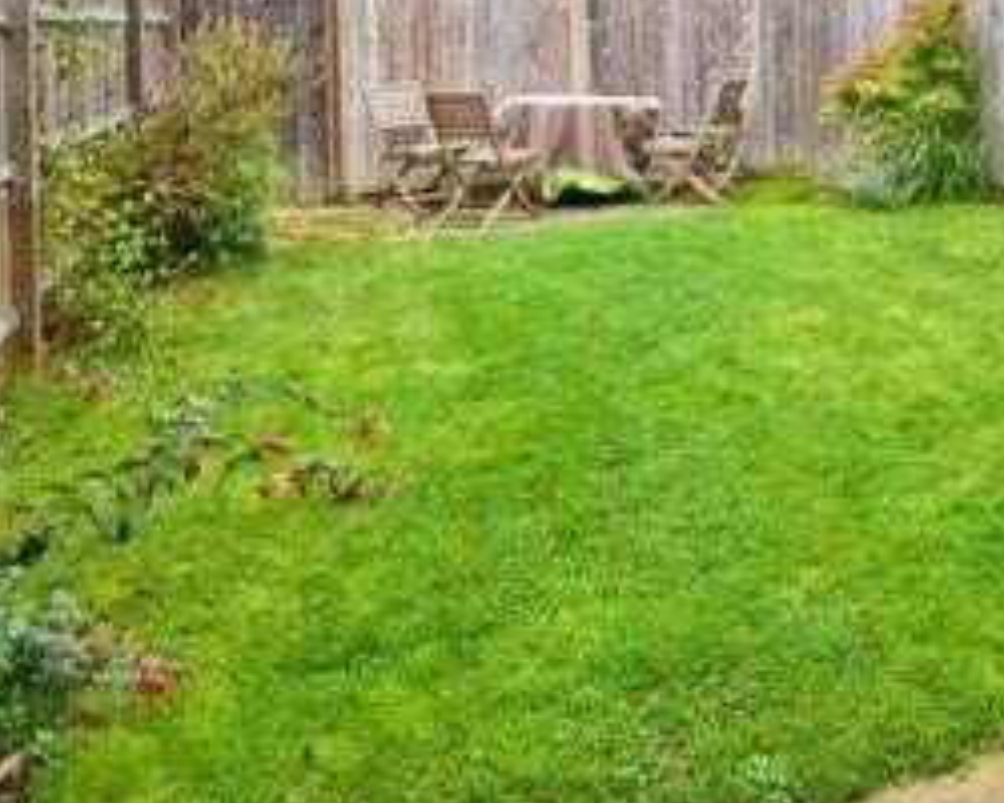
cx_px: 916
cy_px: 26
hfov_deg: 44.4
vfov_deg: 36.6
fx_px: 1099
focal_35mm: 37
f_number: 14
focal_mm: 10
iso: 400
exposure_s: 1/60
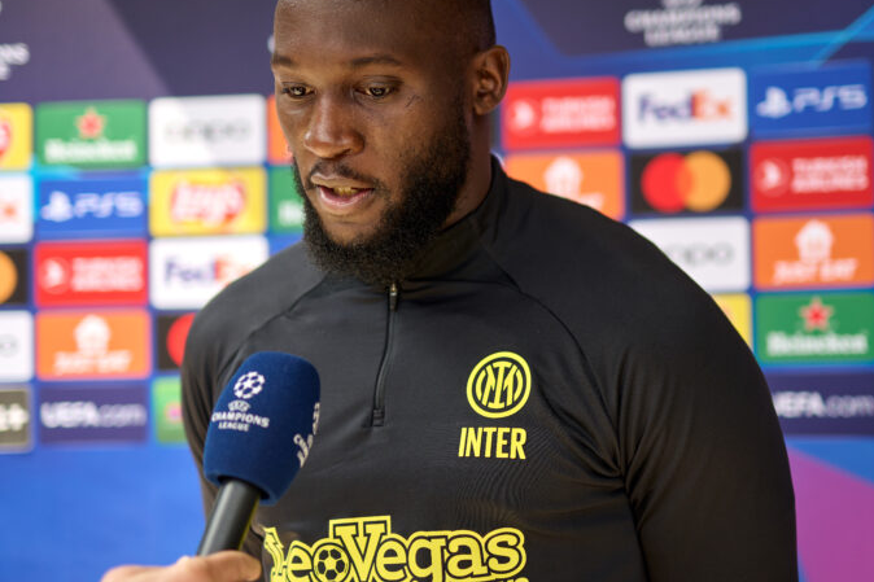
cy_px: 268
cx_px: 508
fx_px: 1845
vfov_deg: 17.9
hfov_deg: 26.6
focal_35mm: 76
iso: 125
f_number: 1.4
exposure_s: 1/1250
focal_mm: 50
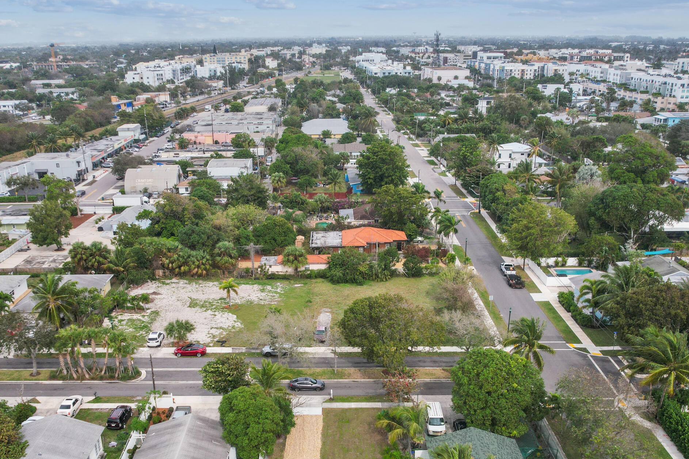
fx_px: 670
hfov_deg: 54.4
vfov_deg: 37.0
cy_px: 340
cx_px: 320
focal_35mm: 35
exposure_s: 1/1250
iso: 140
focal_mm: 8.38
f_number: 2.8
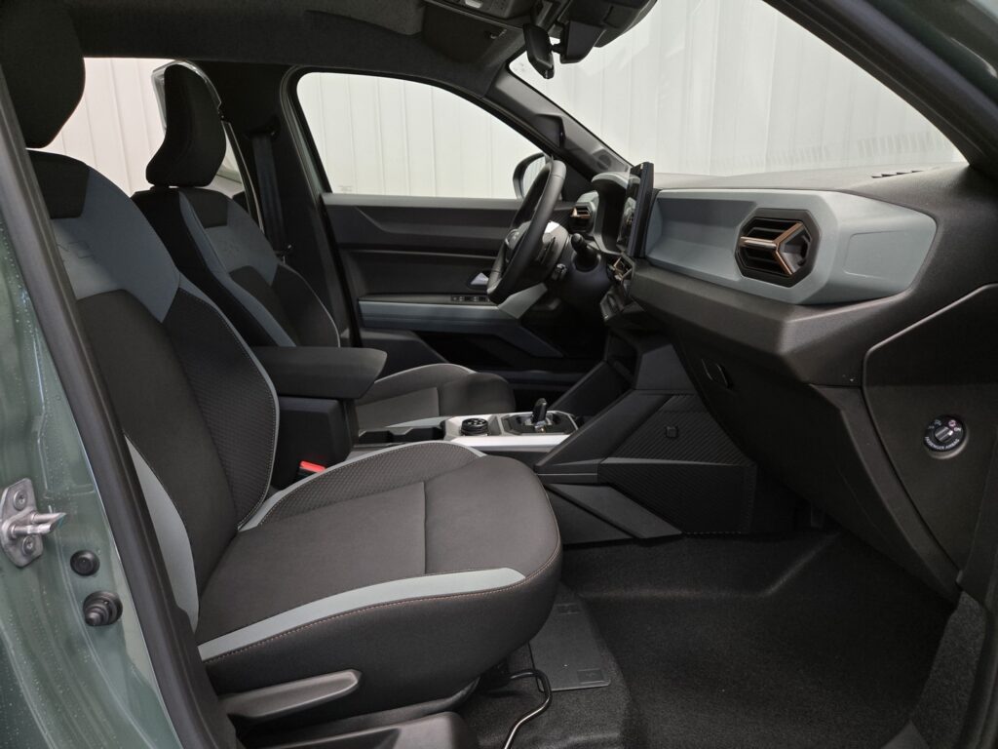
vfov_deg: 58.9
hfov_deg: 73.9
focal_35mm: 23
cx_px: 499
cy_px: 374
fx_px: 663
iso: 320
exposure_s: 1/90.1
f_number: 1.8
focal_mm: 5.4
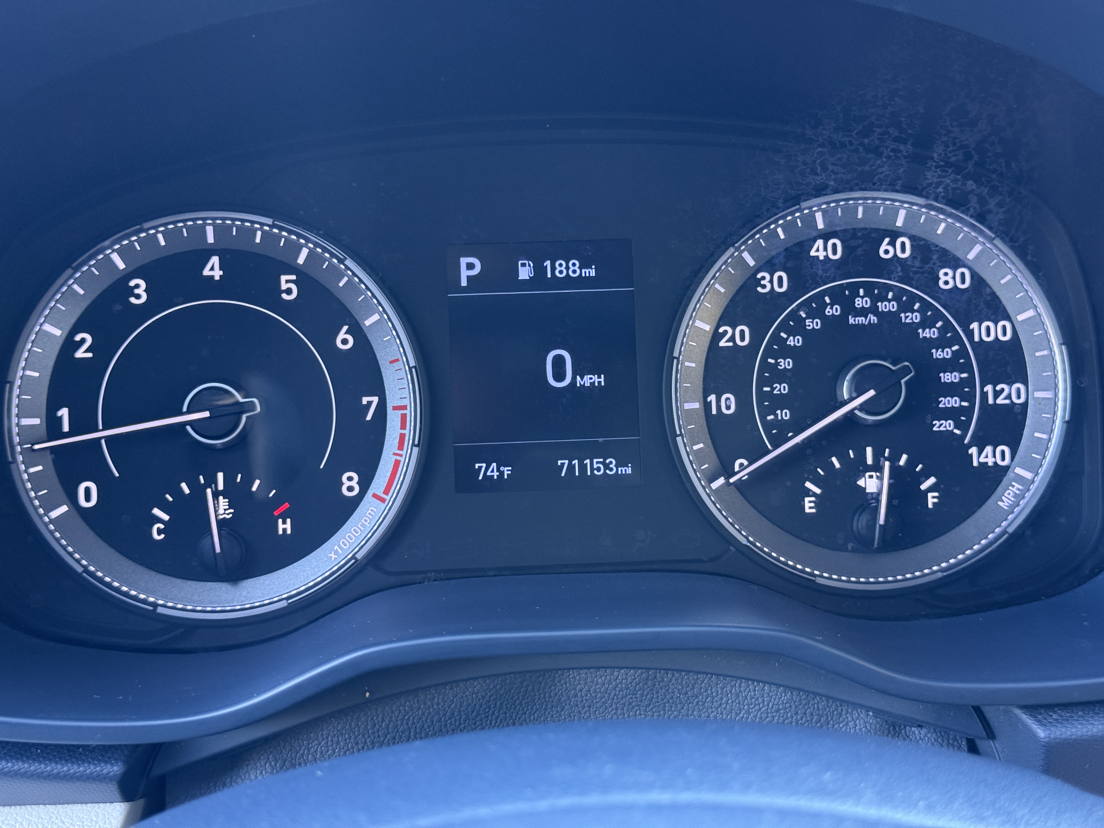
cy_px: 414
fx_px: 1531
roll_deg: -0.2
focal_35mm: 48
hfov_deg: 39.7
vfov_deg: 30.3
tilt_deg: -20.2
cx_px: 552
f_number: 1.78
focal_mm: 6.76
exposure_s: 1/49
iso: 200
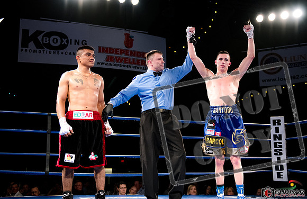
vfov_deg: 30.5
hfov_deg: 45.6
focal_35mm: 43
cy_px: 94
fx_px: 365
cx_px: 166
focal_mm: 38
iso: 2000
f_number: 2.8
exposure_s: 1/1000
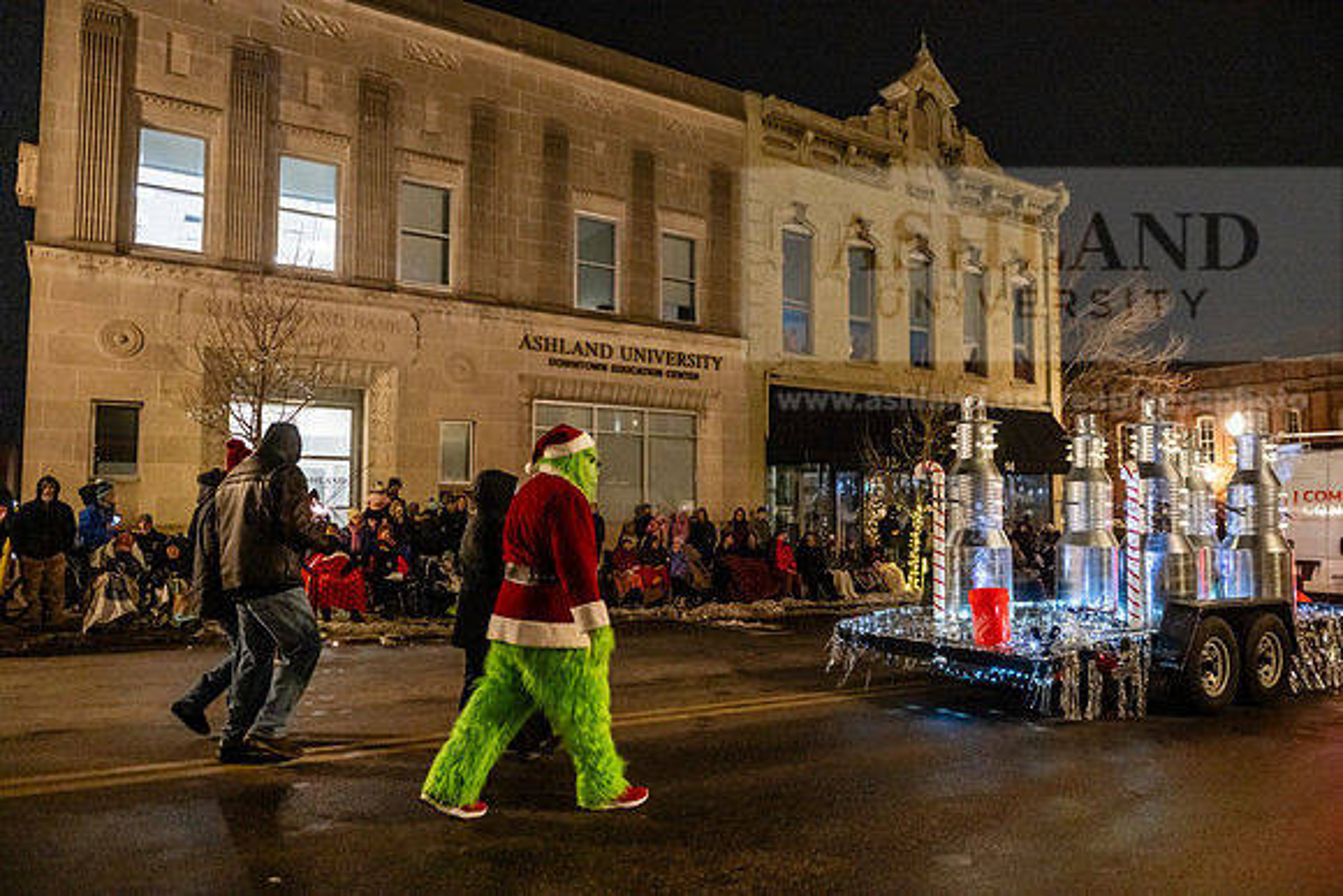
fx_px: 896
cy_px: 448
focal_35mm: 24
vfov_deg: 53.2
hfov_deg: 73.7
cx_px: 672
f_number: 2.8
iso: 6400
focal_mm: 24
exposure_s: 1/200
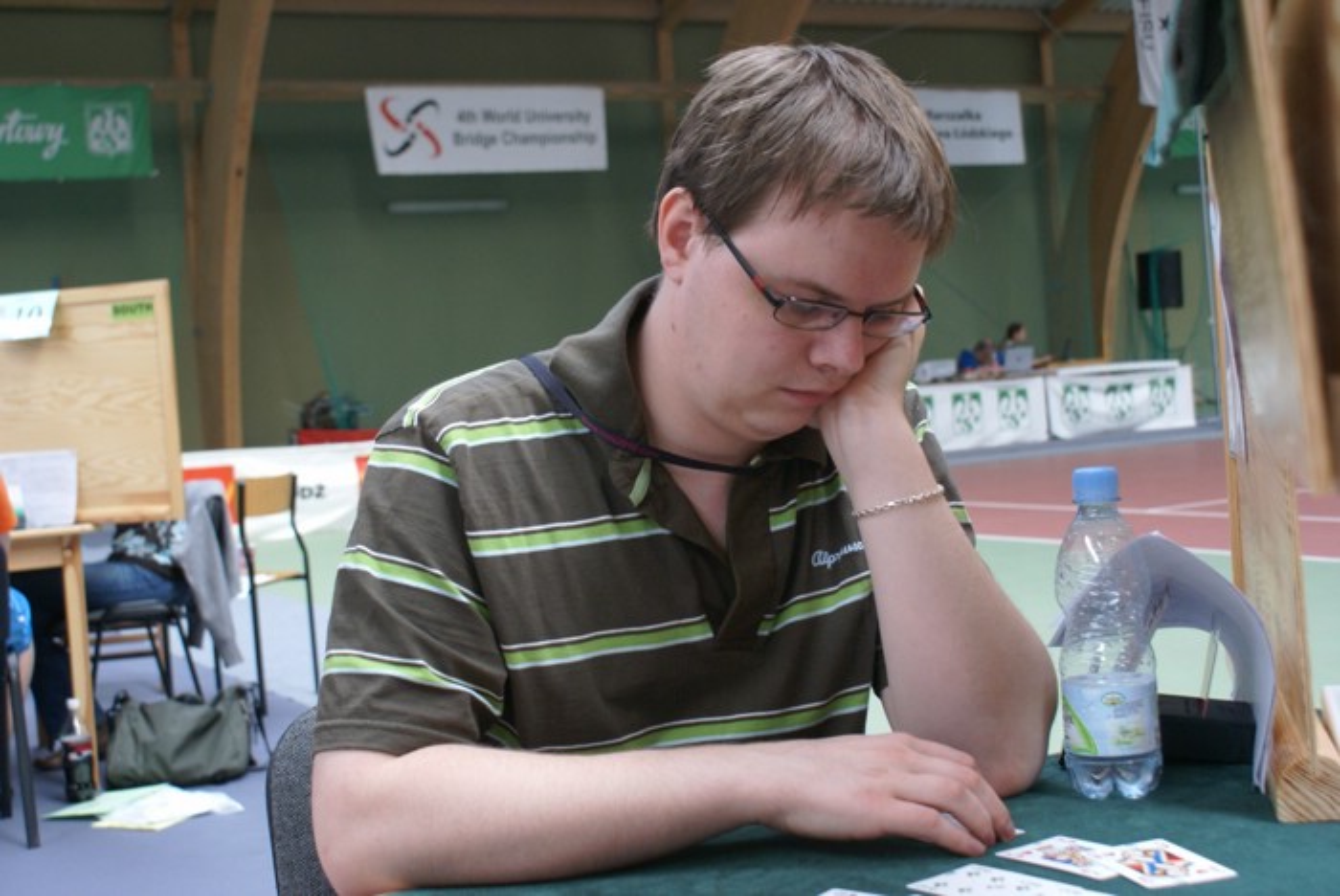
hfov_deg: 37.8
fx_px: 1956
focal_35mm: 52
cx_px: 670
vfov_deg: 25.8
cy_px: 448
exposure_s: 1/40
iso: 400
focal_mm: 35
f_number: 5.6
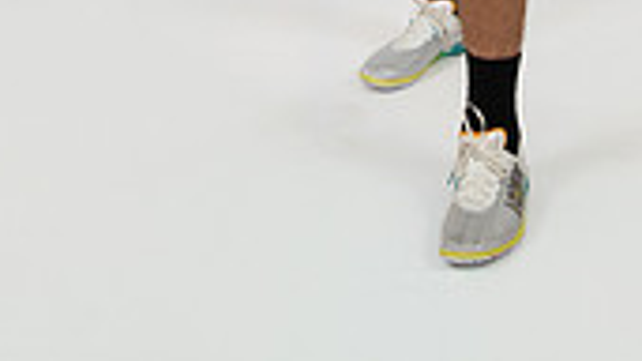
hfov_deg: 23.1
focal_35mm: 92
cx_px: 372
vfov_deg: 11.3
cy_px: -451
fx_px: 1567
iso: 400
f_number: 4
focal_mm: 33.4
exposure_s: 1/125
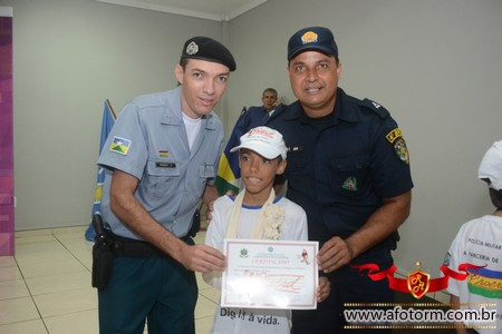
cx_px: 251
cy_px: 167
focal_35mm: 33
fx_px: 460
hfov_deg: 57.2
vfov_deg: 40.0
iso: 1600
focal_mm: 22
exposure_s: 1/100
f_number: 3.8
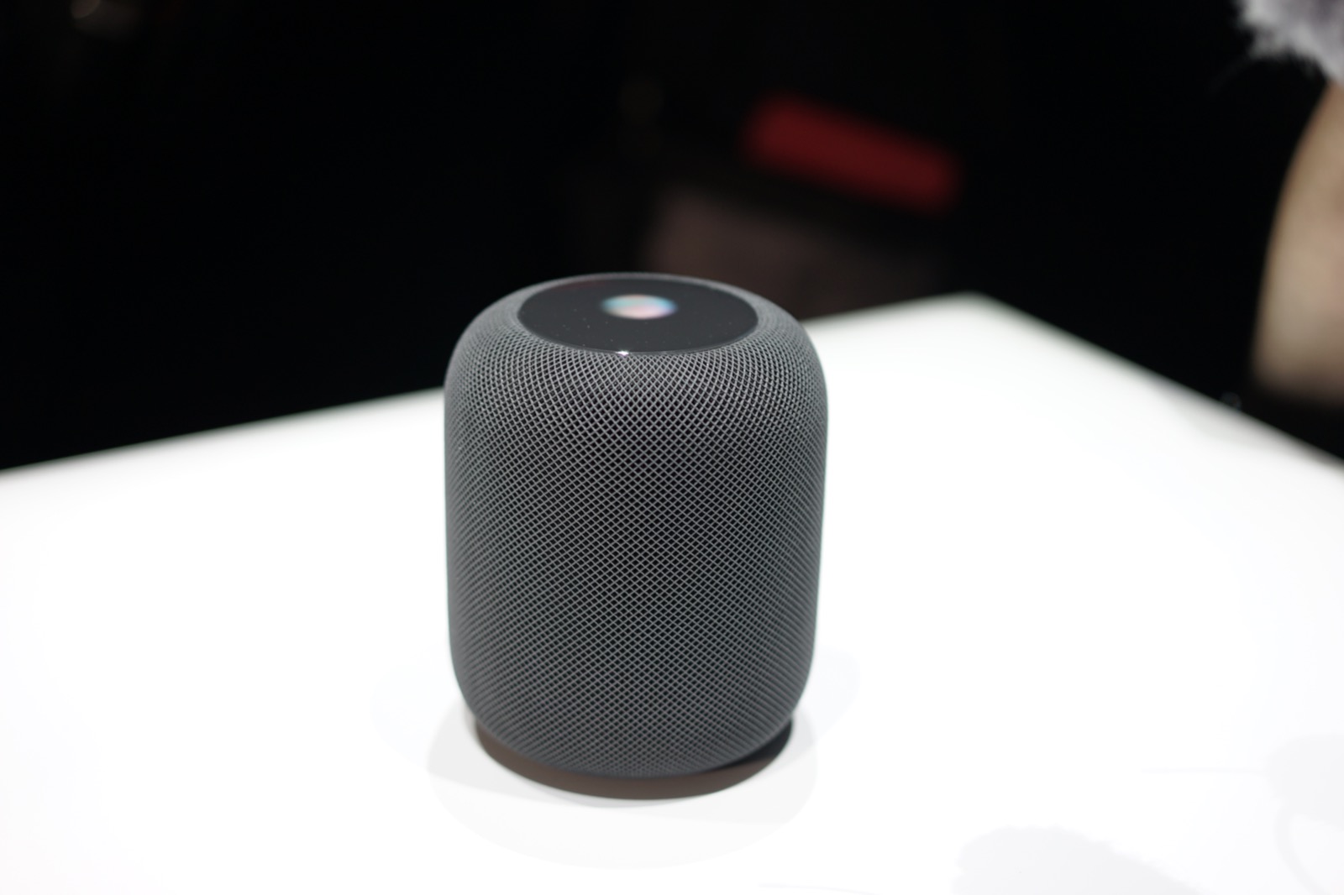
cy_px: 448
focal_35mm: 55
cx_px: 672
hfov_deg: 36.3
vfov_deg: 24.6
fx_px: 2053
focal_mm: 55
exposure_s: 1/60
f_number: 2
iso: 200
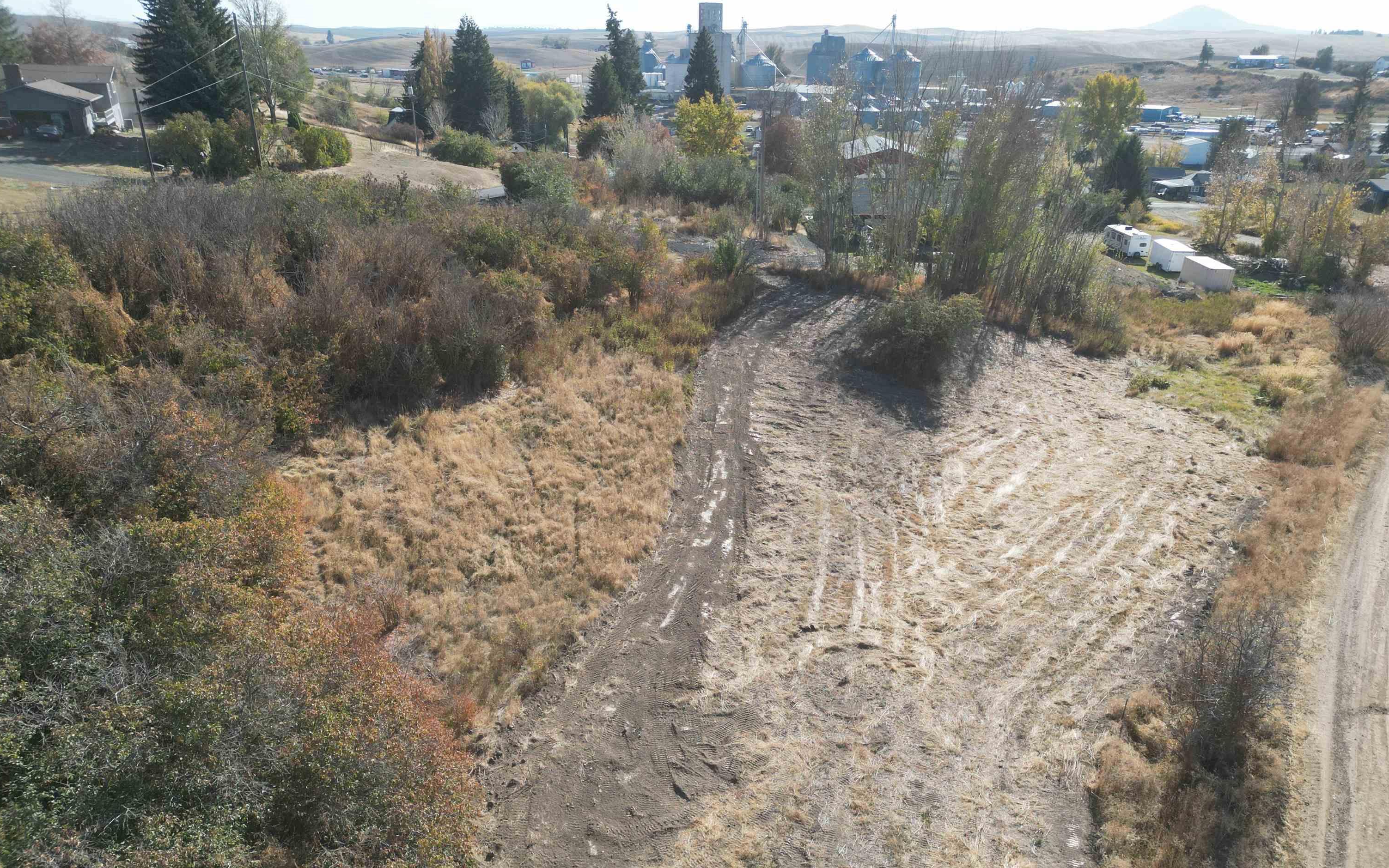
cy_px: 522
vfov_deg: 47.3
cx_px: 705
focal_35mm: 26
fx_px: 984
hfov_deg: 70.4
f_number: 1.7
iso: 200
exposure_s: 1/2000
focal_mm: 6.72
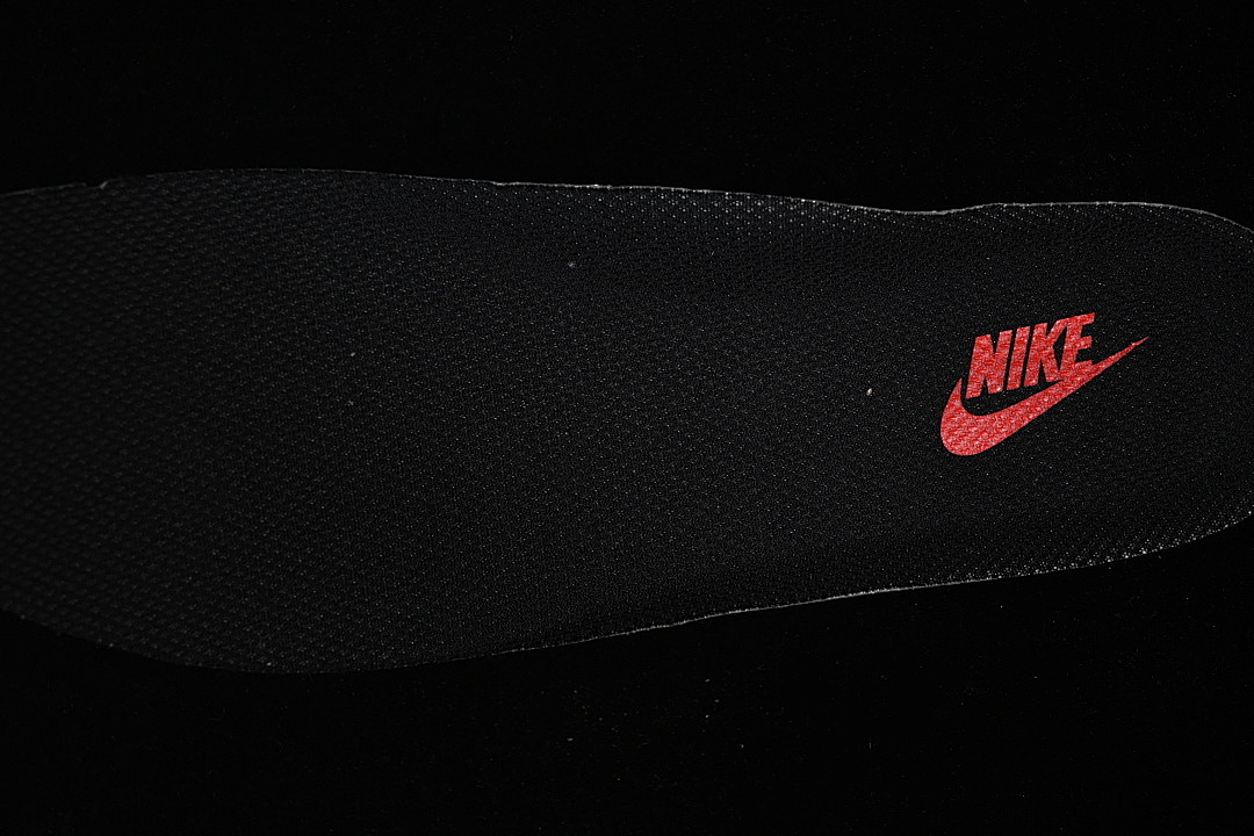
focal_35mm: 75
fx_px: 2612
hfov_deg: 27.0
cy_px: 418
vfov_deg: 18.2
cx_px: 627
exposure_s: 1/60
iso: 160
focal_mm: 50
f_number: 6.3
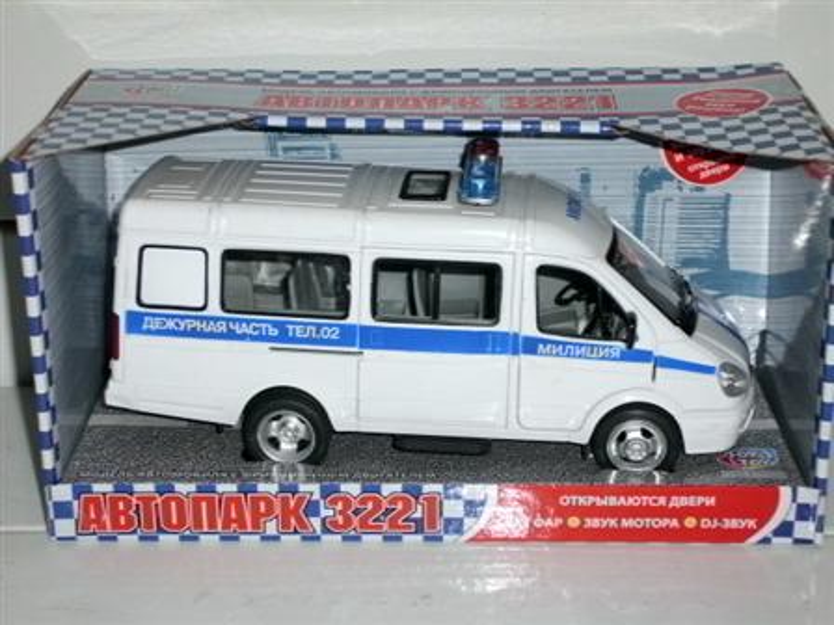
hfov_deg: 27.4
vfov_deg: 20.7
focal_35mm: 71
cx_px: 417
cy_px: 312
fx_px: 1711
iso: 64
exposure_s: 1/60
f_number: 4.2
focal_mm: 12.6
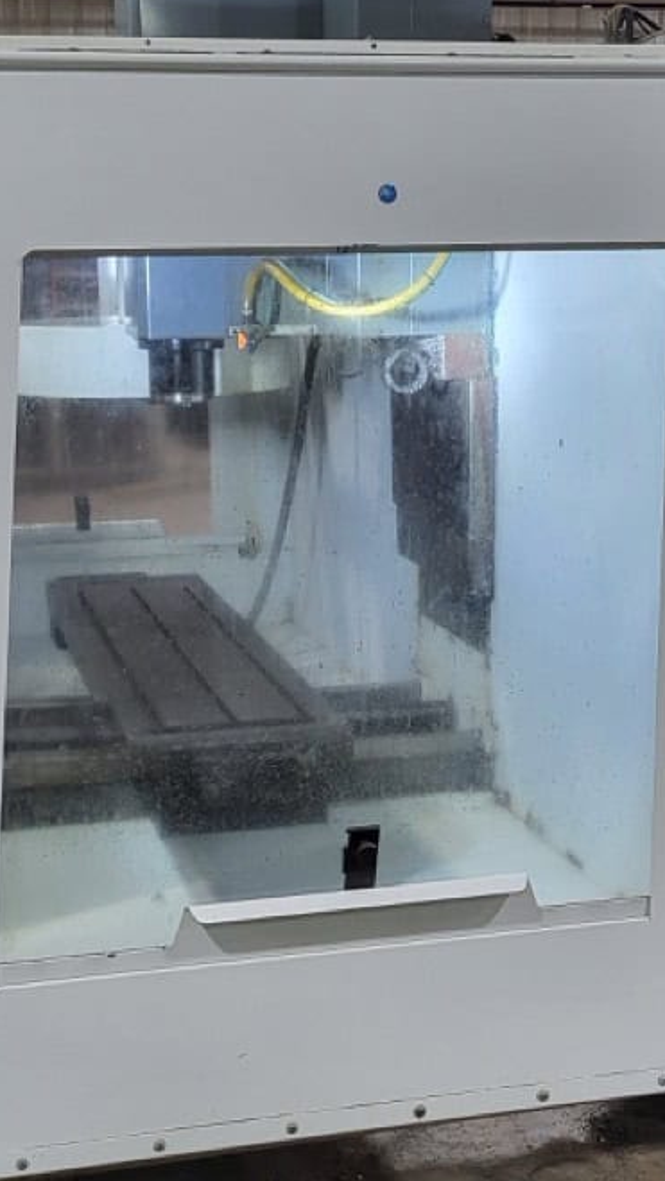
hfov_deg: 21.8
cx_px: 280
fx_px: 1723
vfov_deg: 37.8
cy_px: 611
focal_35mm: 55
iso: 200
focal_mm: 5.4
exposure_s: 1/60
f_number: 1.8
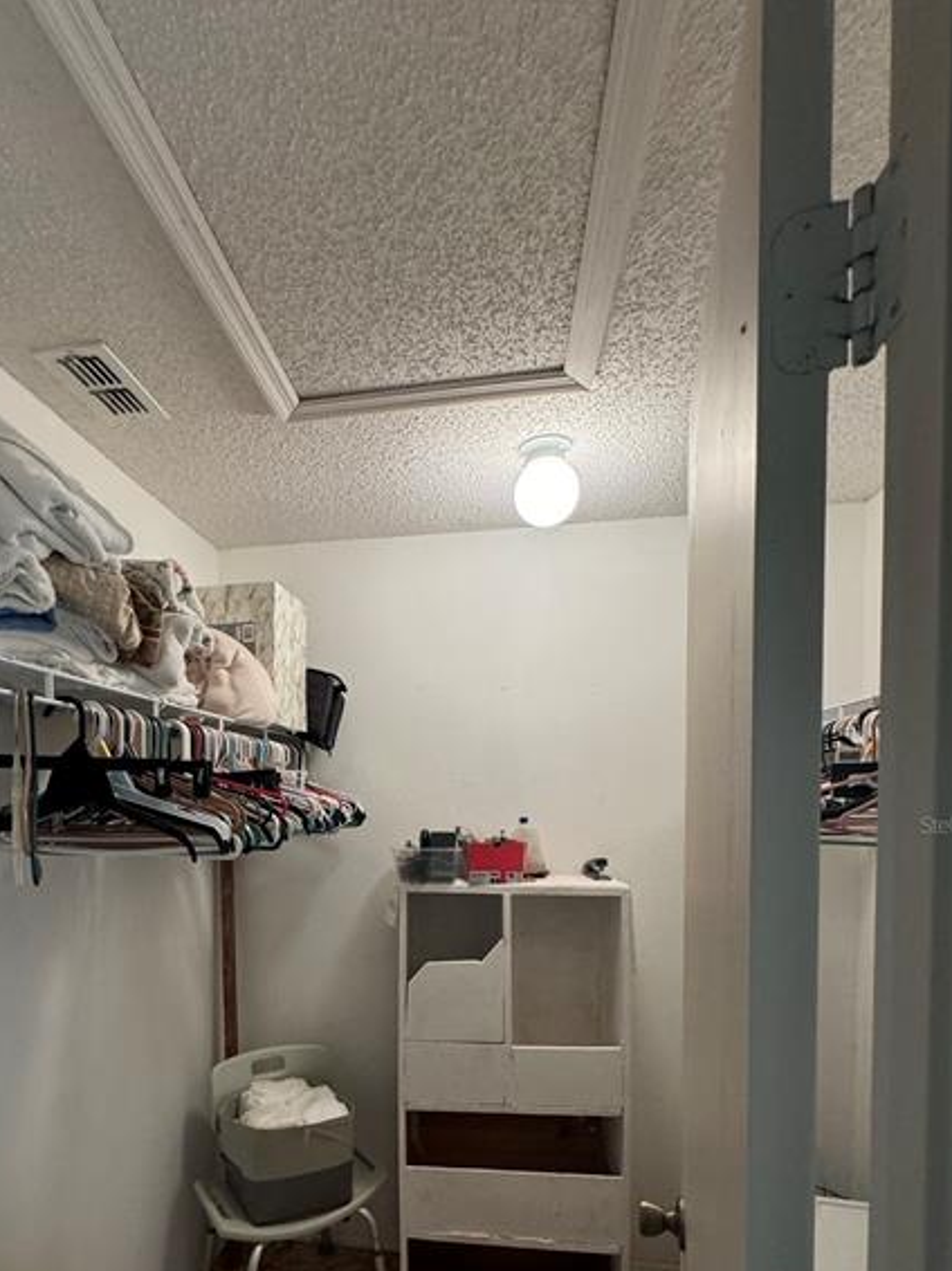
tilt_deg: -4.1
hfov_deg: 67.9
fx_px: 697
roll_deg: +0.7
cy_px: 824
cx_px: 375
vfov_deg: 82.4
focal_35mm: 19
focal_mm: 2.22
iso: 320
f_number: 2.2
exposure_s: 1/120
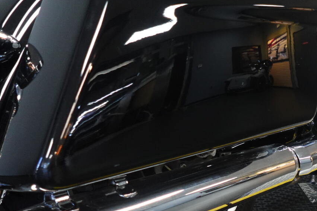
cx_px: 271
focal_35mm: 47
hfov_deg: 39.6
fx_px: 414
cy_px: 142
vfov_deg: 28.4
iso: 800
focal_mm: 7.6
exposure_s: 1/80
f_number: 2
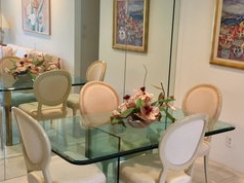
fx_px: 366
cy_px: 101
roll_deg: -4.1
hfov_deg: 36.8
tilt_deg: -11.6
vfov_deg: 28.0
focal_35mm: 52
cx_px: 132
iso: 32
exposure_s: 1/40
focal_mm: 4.15
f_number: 2.2
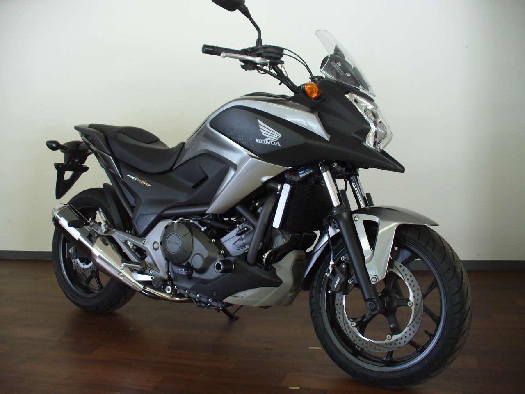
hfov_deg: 50.1
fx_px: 561
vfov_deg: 38.7
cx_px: 262
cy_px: 197
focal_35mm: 37
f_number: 2.8
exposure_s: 1/40
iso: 100
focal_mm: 6.1
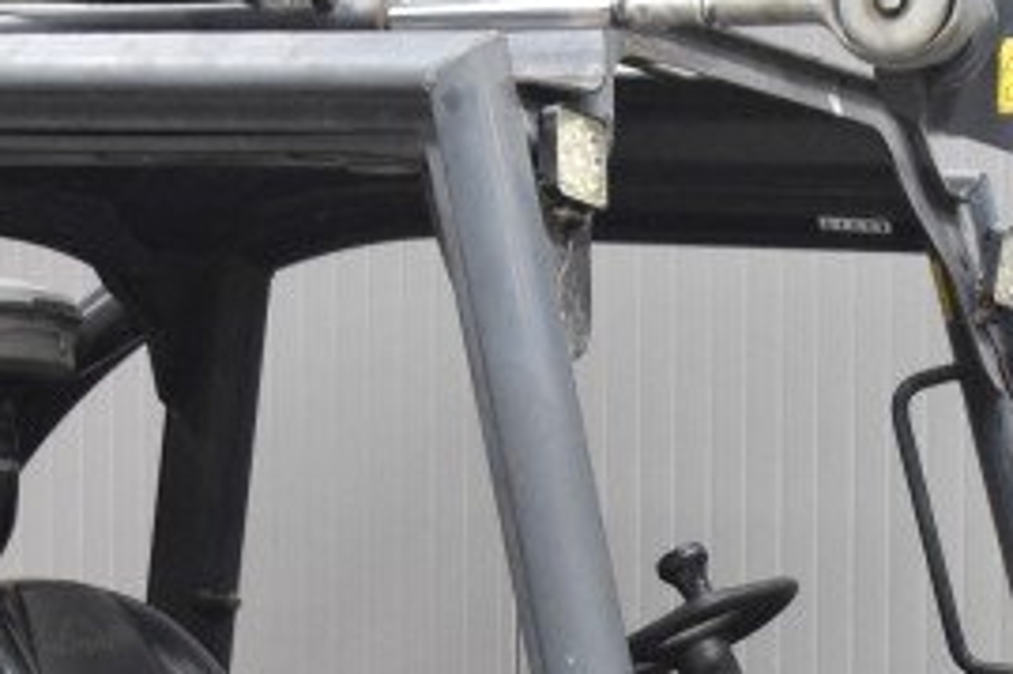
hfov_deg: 12.3
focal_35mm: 167
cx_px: 655
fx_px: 4703
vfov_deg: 8.0
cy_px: 1111
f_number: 4
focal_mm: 25
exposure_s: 1/40
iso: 1600
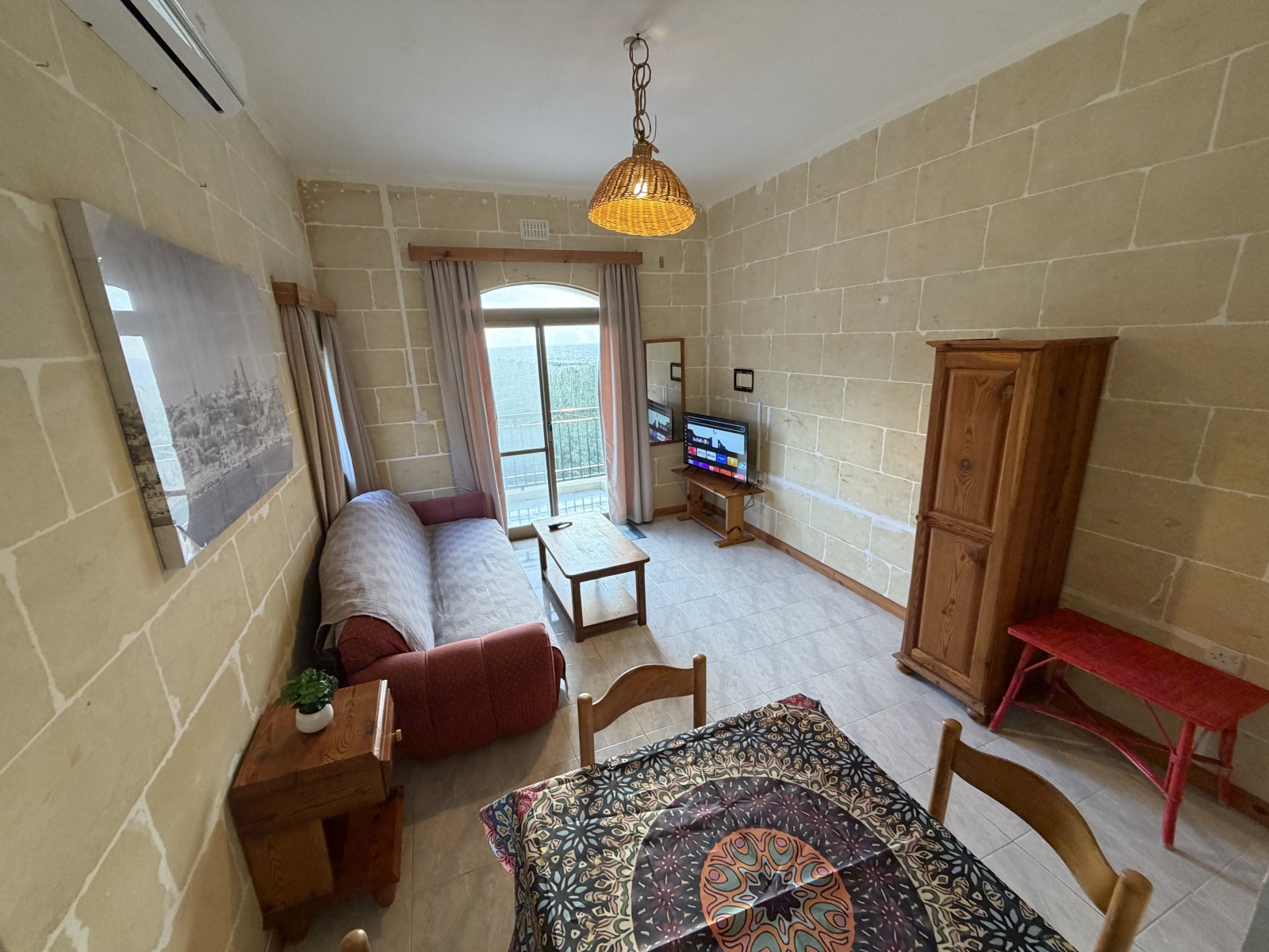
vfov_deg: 85.7
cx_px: 634
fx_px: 513
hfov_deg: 102.1
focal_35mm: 14
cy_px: 476
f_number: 2.2
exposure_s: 1/50
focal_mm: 2.22
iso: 250
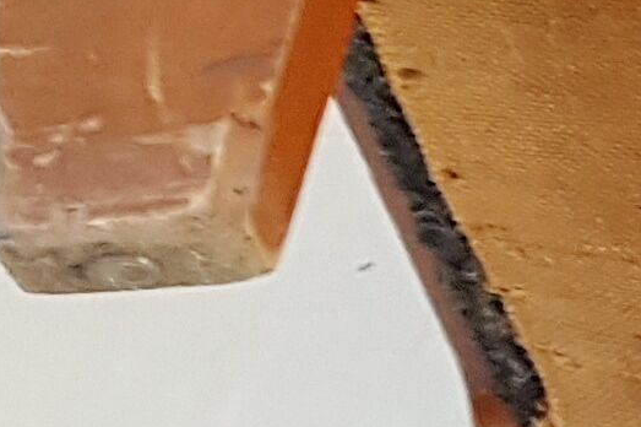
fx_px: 2651
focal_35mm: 149
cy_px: -2
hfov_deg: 11.3
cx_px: 1584
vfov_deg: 9.1
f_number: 1.7
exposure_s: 1/50
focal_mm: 4.2
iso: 200
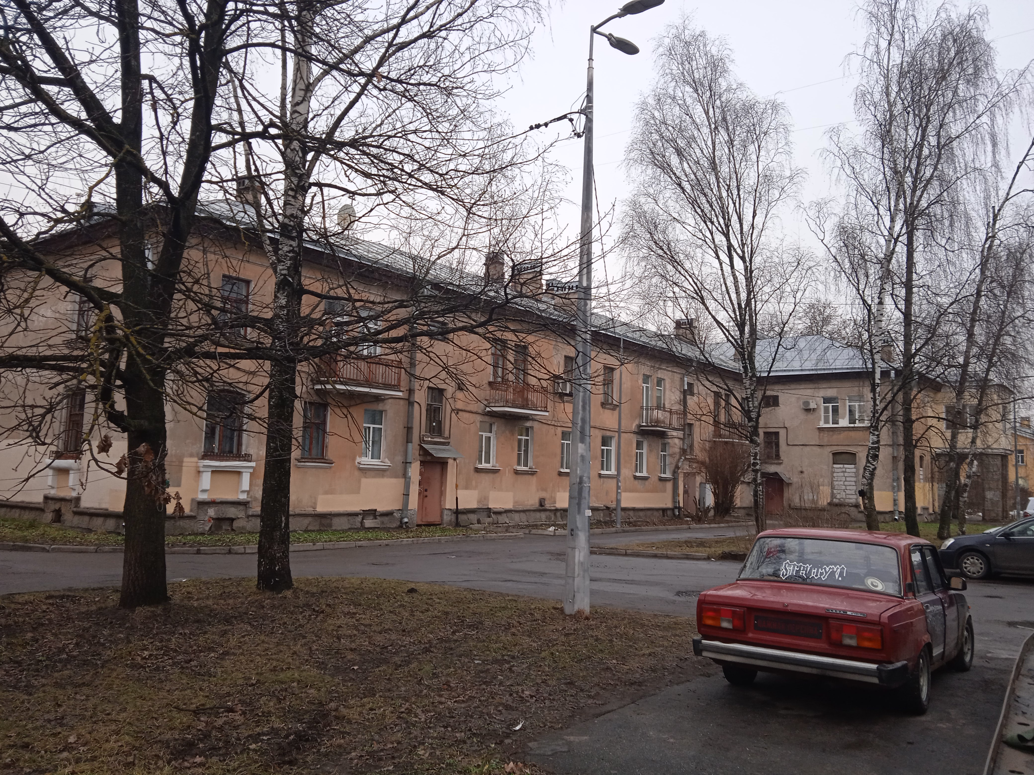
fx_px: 836
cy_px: 388
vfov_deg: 49.7
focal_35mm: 28
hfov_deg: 63.4
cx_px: 517
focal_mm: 3.43
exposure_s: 1/50
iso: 133
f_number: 2.2
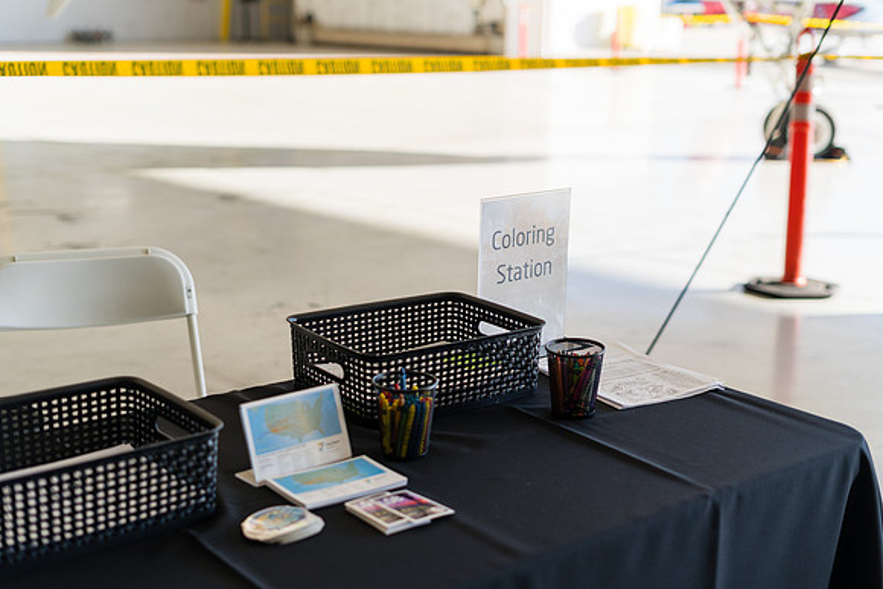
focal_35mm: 50
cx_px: 442
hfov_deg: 39.6
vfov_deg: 27.0
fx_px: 1227
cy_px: 294
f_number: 2.5
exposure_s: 1/500
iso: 100
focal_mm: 50
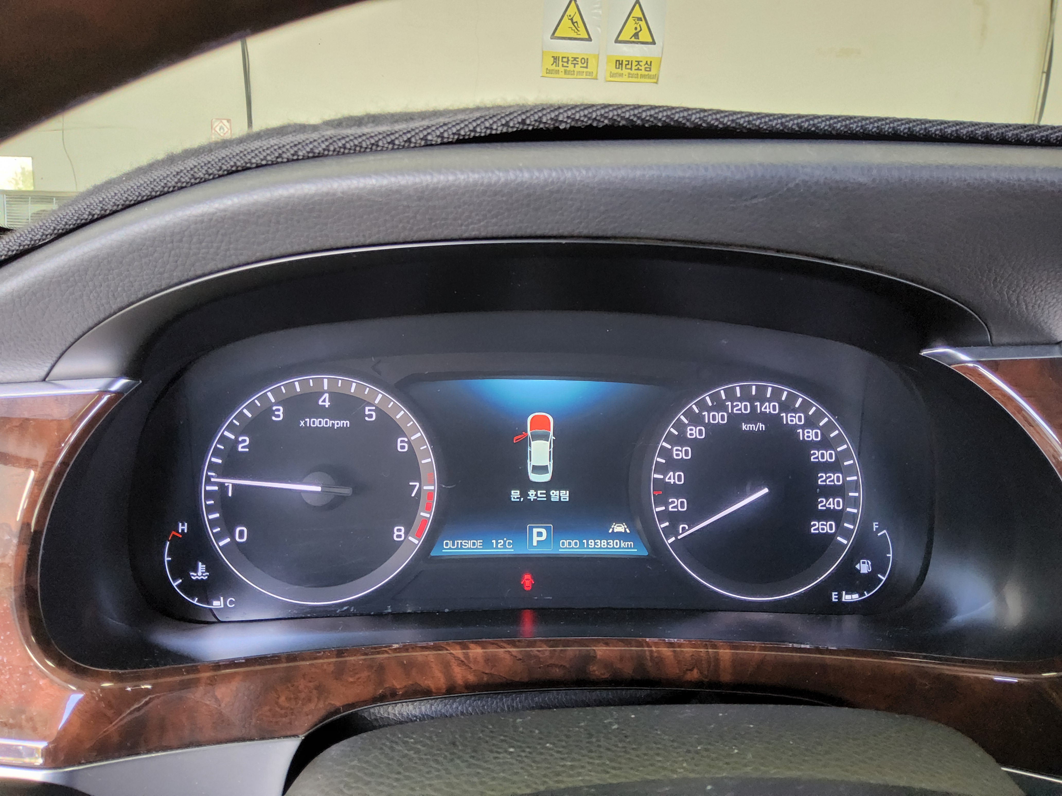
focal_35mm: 25
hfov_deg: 69.4
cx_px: 531
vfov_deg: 54.9
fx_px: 767
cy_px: 398
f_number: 2
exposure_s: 1/120
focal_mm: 3.08
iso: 800
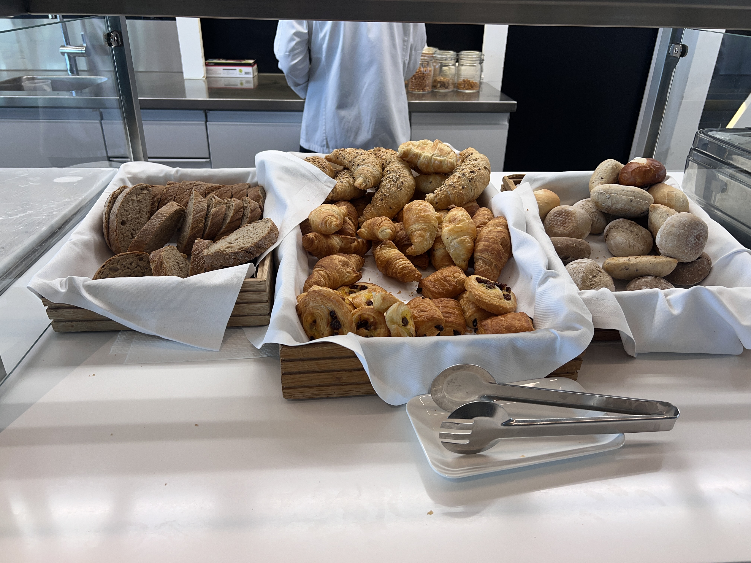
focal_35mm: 26
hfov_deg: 67.3
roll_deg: -0.8
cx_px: 376
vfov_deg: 53.1
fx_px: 564
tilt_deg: -27.5
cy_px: 282
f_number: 1.5
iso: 40
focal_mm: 5.7
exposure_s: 1/100
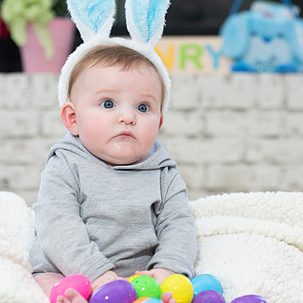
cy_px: 163
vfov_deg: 15.2
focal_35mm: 115
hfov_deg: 15.1
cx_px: 118
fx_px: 1139
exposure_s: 1/250
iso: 400
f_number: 3.5
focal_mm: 70
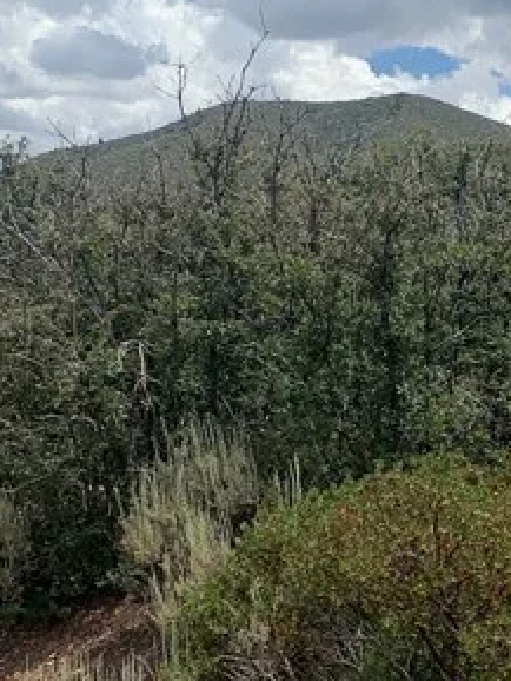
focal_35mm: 92
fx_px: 1809
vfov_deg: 21.2
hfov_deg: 16.0
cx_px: 403
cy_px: 229
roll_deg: -1.7
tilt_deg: +3.8
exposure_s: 1/3937
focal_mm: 4.25
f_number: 1.8
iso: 25
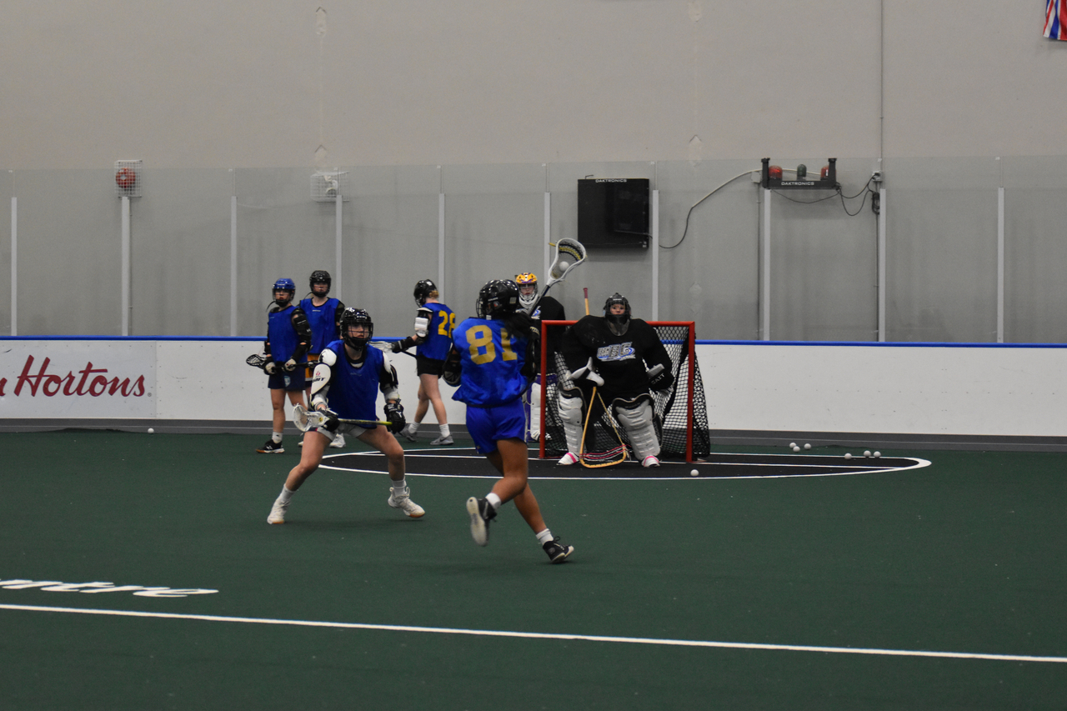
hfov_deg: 19.5
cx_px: 534
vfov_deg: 13.0
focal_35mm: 105
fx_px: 3111
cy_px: 356
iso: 3200
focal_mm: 70
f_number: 4.5
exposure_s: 1/320
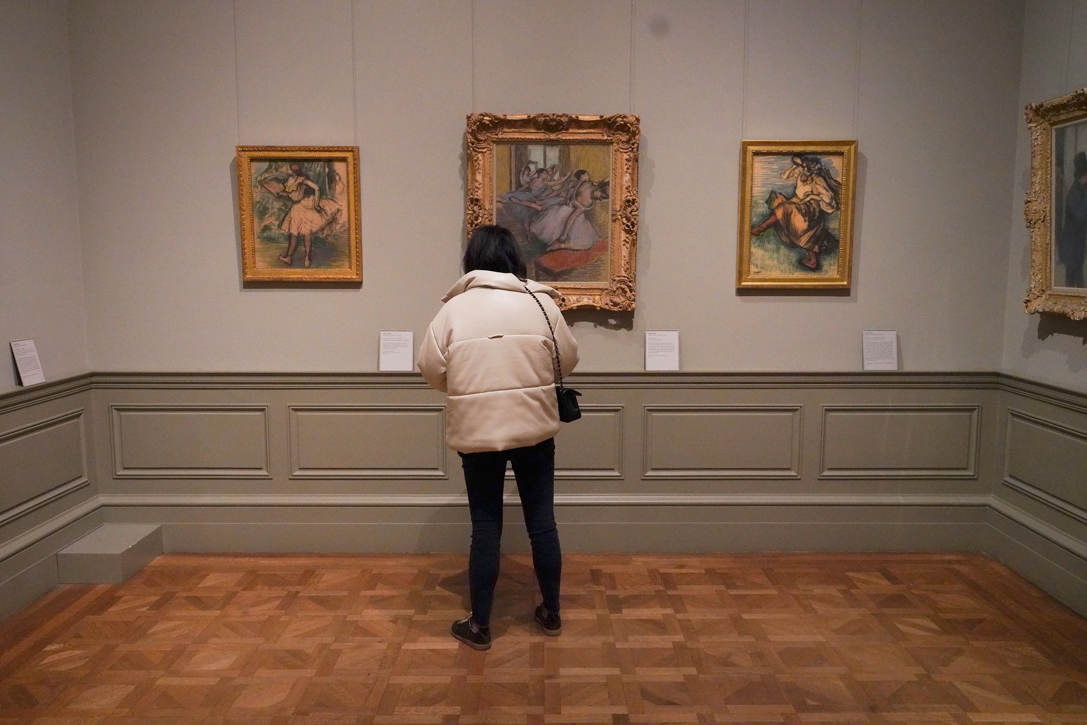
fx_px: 876
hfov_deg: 63.7
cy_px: 362
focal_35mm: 29
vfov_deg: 45.0
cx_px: 544
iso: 8000
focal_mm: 29
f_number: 4.5
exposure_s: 1/100
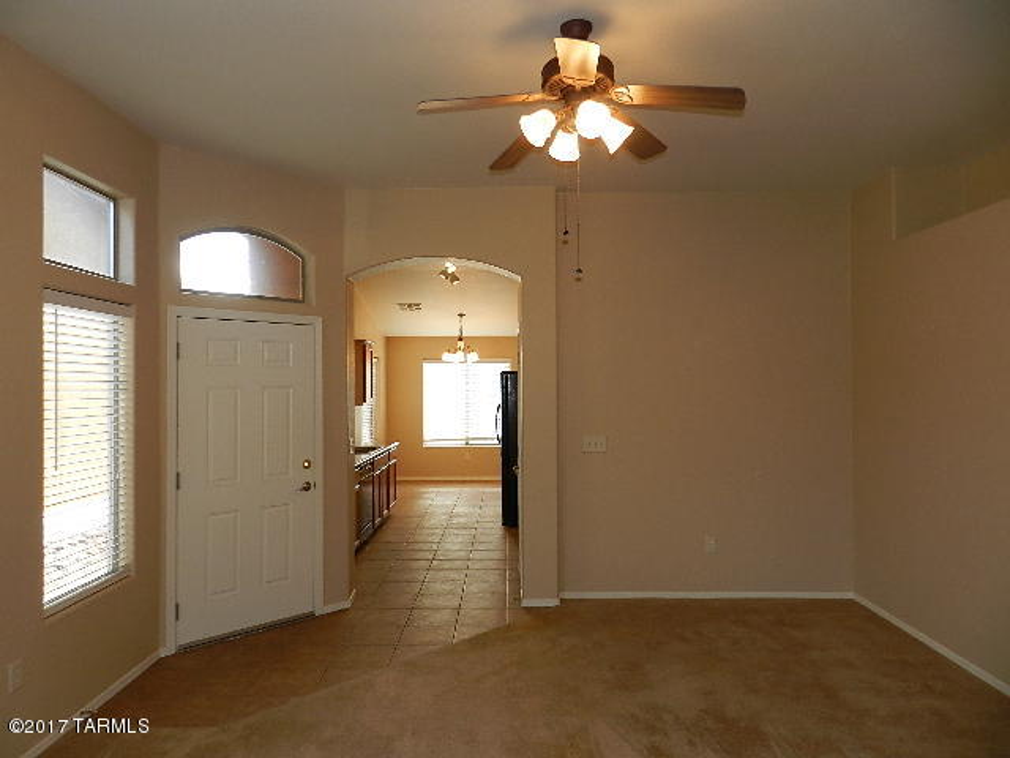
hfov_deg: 73.9
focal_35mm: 23
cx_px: 505
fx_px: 671
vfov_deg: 58.9
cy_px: 379
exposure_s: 1/50
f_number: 3.4
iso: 160
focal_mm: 4
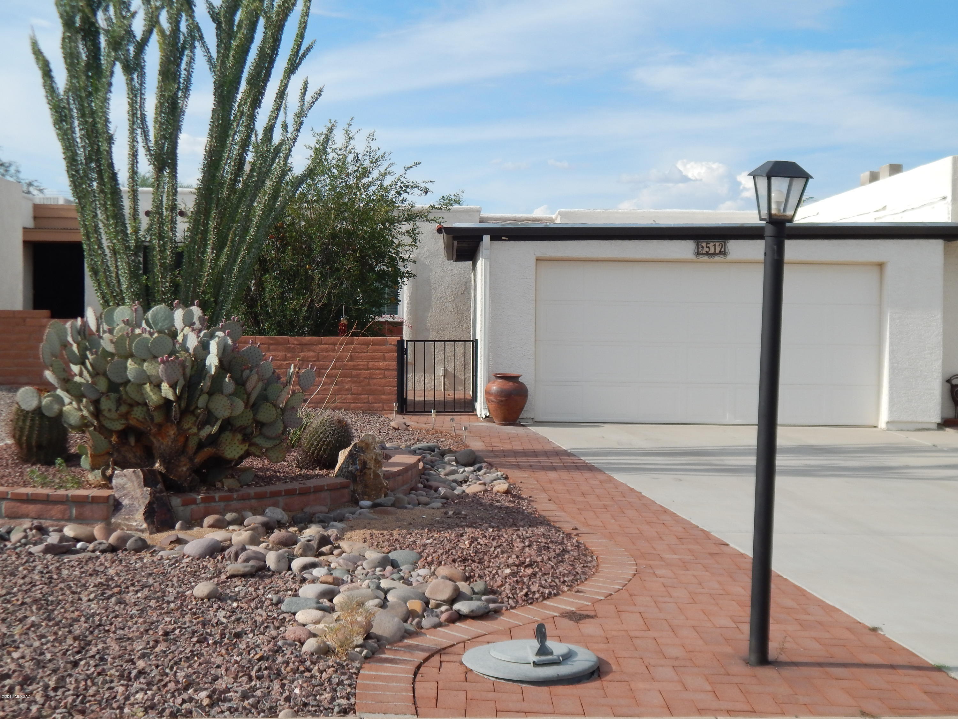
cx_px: 479
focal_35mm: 43
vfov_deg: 33.6
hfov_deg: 43.9
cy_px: 360
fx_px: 1190
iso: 125
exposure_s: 1/400
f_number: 7.1
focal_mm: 7.7
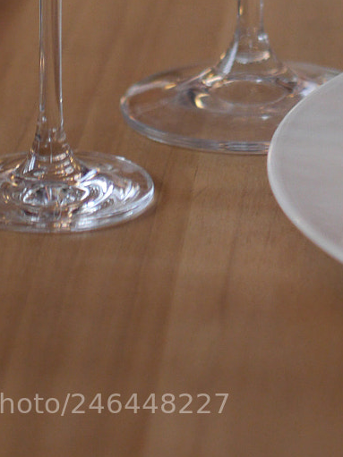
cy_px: -241
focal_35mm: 282
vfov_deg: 6.9
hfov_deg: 5.3
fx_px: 3727
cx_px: 298
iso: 640
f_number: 2
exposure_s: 1/100
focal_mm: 45
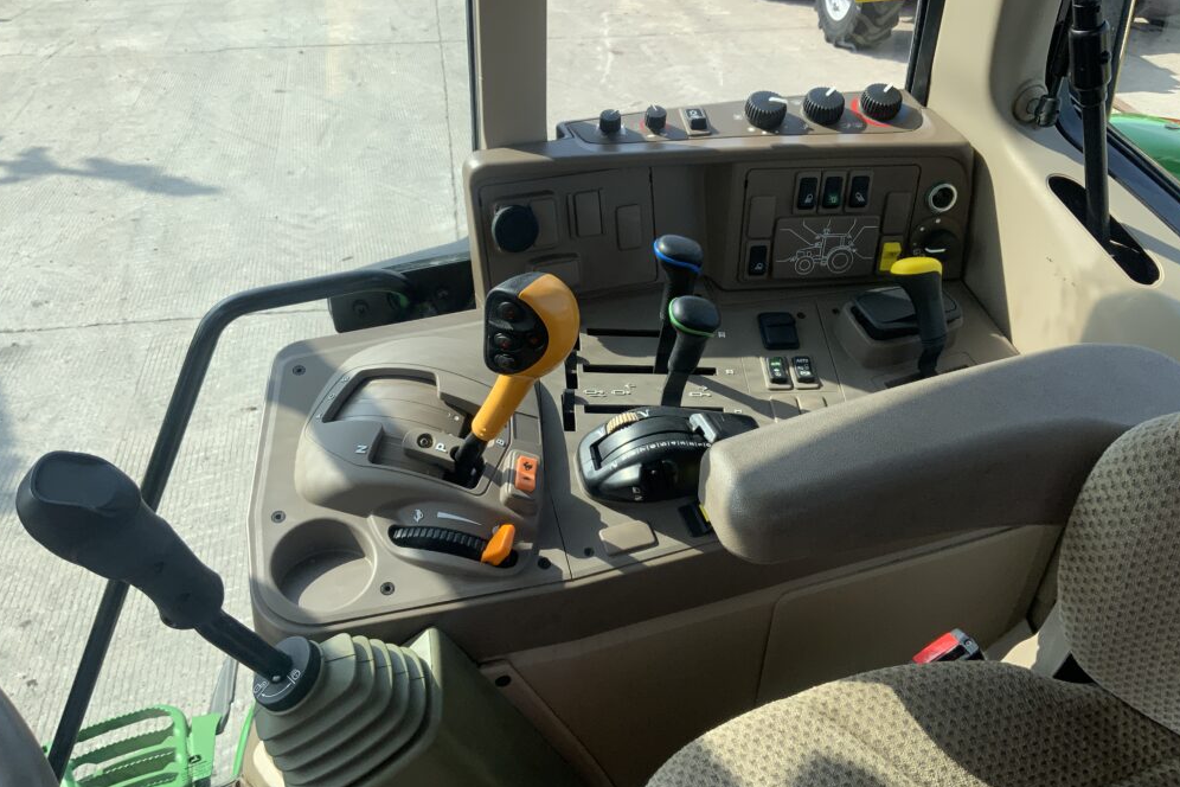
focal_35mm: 31
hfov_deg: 60.3
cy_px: 376
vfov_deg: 42.3
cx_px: 590
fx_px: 1016
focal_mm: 3
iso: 16
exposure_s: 1/650
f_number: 1.8
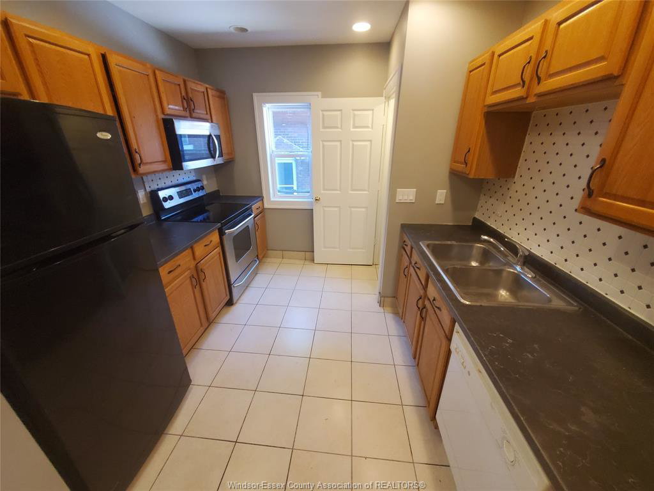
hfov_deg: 106.2
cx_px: 327
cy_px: 246
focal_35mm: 13
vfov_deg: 89.9
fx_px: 246
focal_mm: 1.8
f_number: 2.2
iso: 500
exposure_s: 1/60
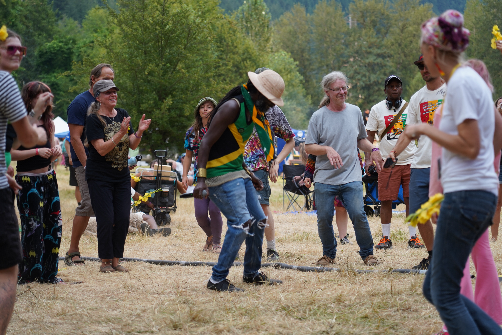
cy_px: 168
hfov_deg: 19.5
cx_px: 251
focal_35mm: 105
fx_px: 1464
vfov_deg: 13.0
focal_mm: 105
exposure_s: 1/160
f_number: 4
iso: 250
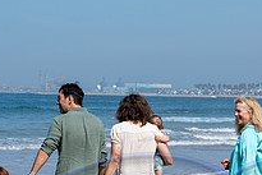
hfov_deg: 6.9
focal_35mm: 297
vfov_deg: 4.6
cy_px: 159
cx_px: 147
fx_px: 2163
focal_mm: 105
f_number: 9
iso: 160
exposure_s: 1/640
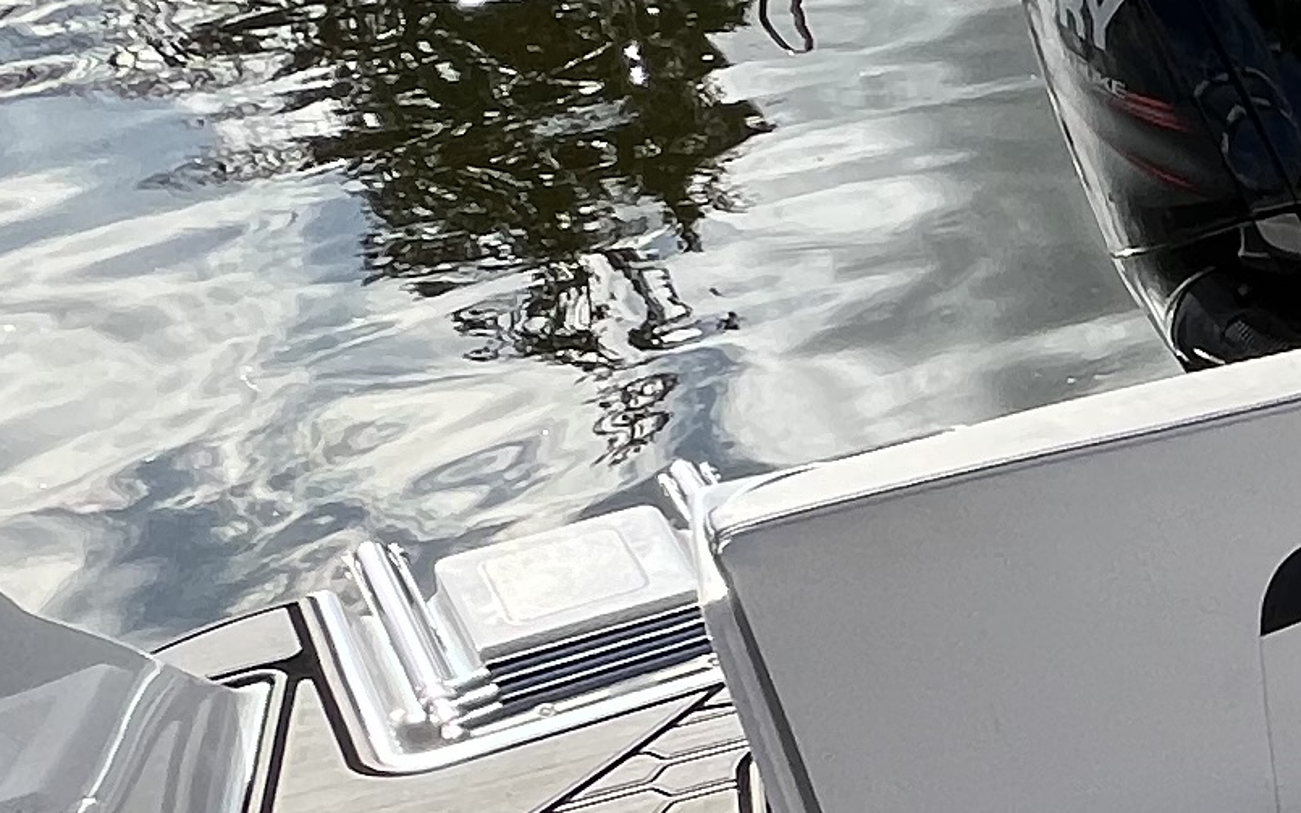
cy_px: 1023
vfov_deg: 17.8
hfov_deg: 19.8
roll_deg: -0.1
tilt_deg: -37.0
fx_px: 2446
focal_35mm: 69
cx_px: 2468
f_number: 1.8
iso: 32
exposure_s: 1/1531
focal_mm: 1.57
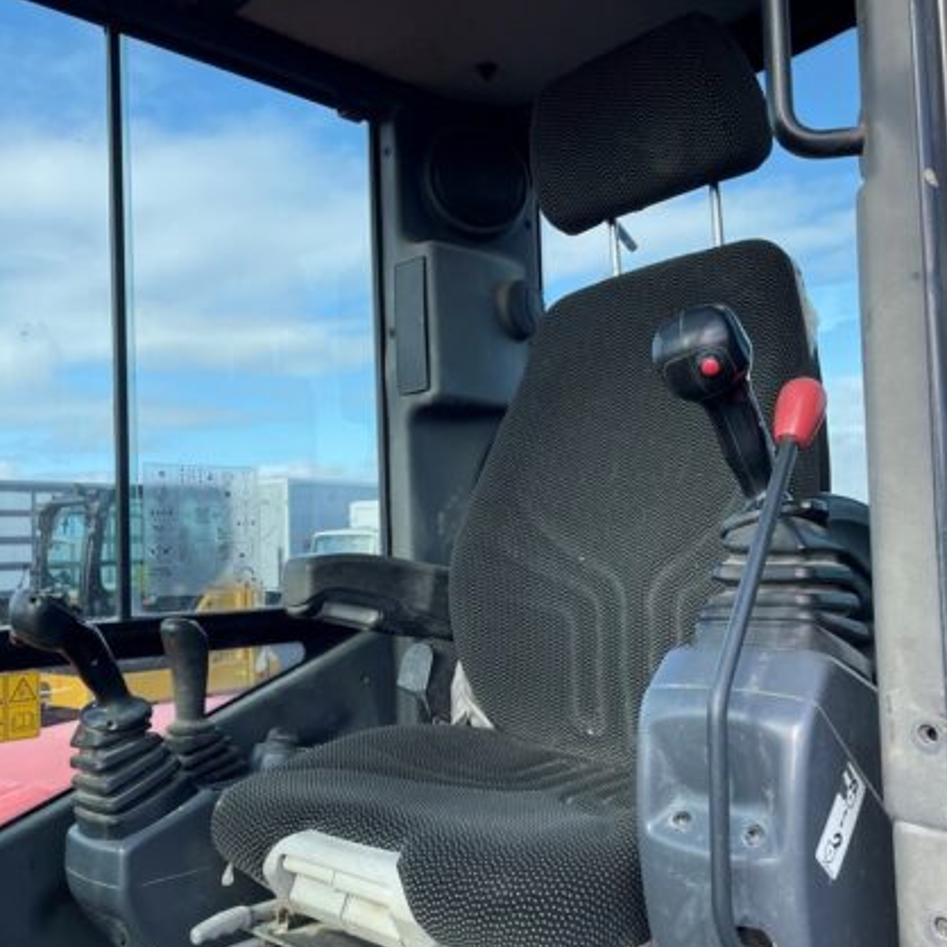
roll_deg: +3.6
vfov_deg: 49.7
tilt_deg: +6.2
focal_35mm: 33
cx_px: 460
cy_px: 492
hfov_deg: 49.7
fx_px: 1021
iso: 32
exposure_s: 1/1147
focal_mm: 4.2
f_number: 1.6
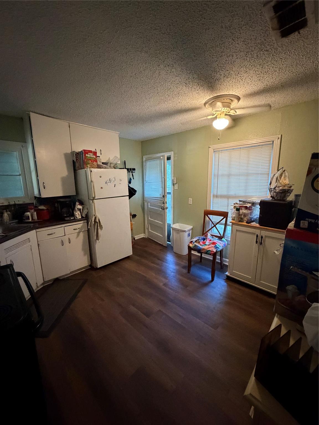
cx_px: 160
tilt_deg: -9.6
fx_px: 172
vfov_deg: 102.1
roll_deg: +0.2
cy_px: 212
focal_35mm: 14
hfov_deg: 85.7
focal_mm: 2.22
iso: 1250
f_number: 2.2
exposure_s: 1/40
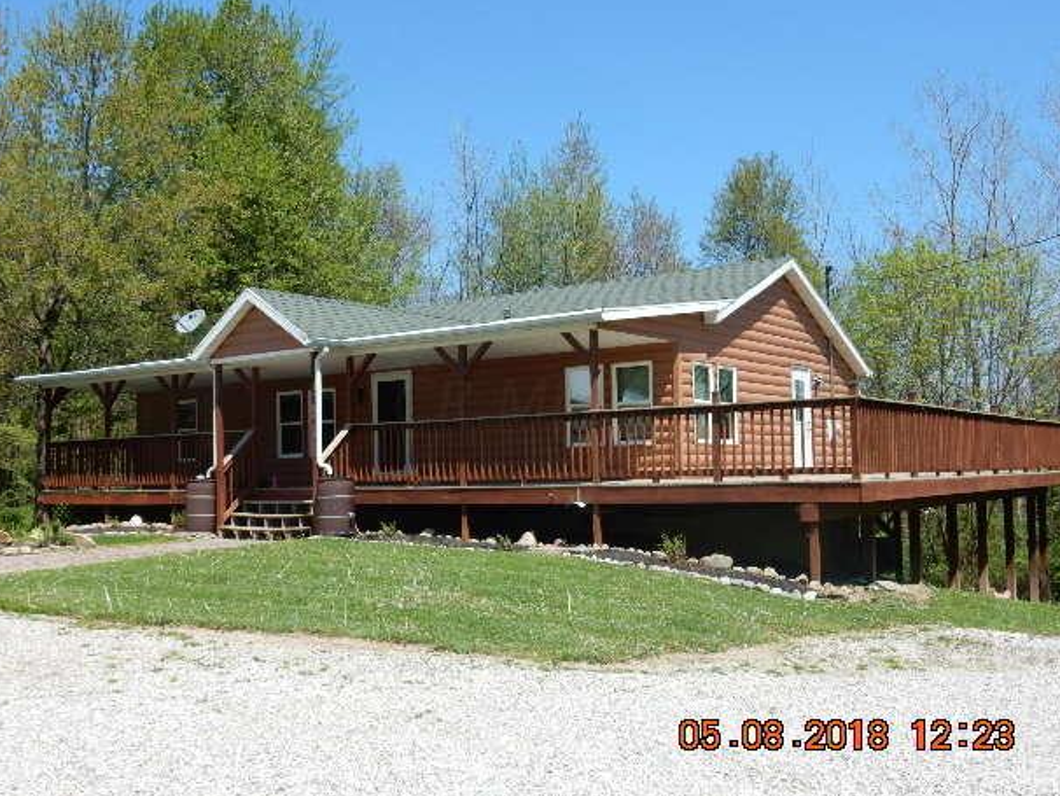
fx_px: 1164
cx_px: 504
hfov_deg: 48.9
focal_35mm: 38
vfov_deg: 37.7
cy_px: 402
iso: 125
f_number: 4
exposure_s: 1/800
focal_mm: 6.4
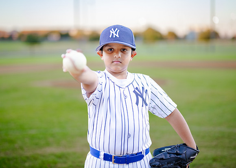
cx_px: 113
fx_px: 402
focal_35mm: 60
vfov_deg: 23.6
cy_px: 73
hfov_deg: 32.7
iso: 250
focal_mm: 50
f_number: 1.2
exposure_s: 1/1000
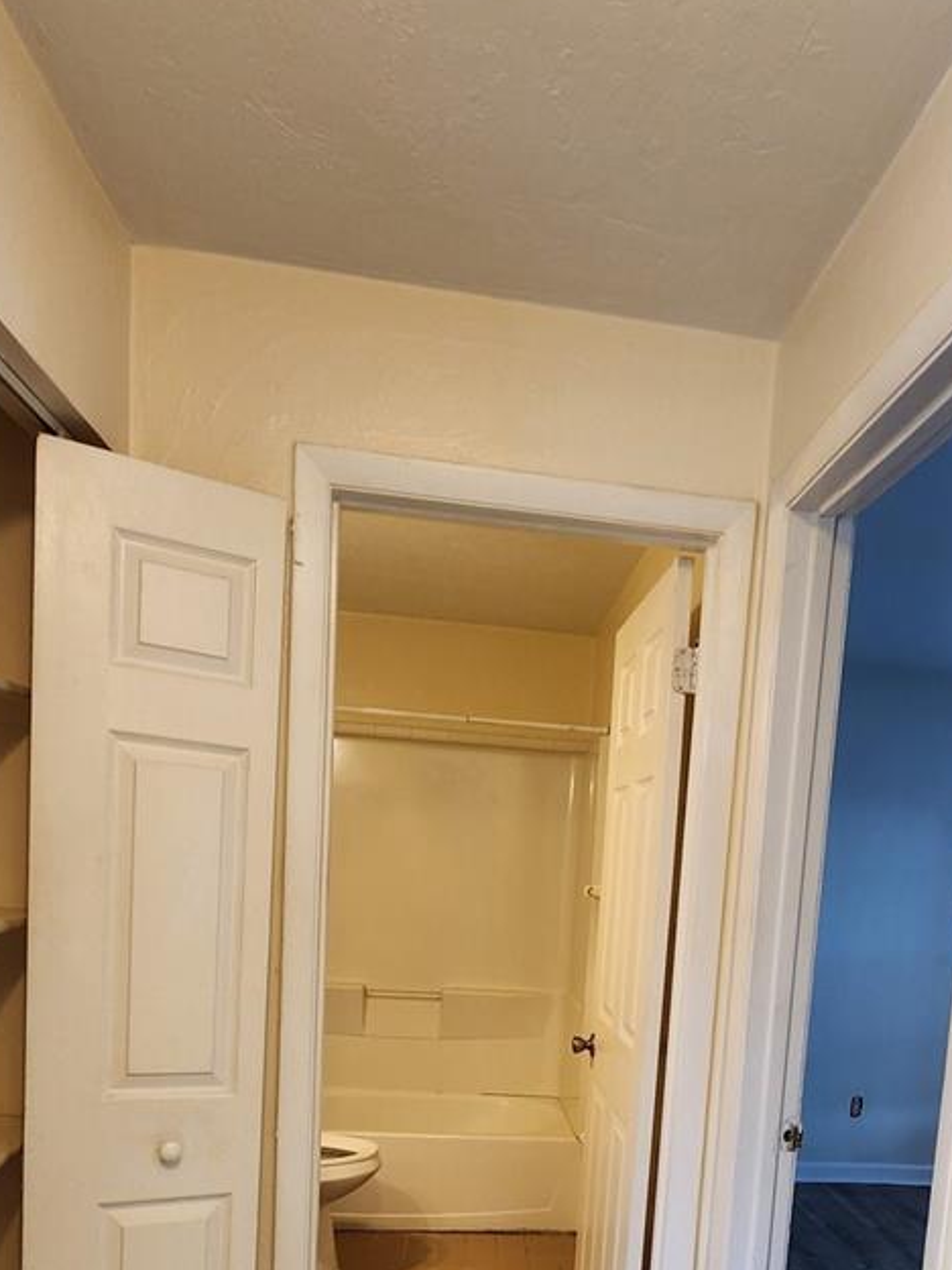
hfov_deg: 54.3
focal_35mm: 25
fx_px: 917
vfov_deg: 63.9
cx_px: 594
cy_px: 999
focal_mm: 2.2
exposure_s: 1/60
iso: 100
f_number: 2.2
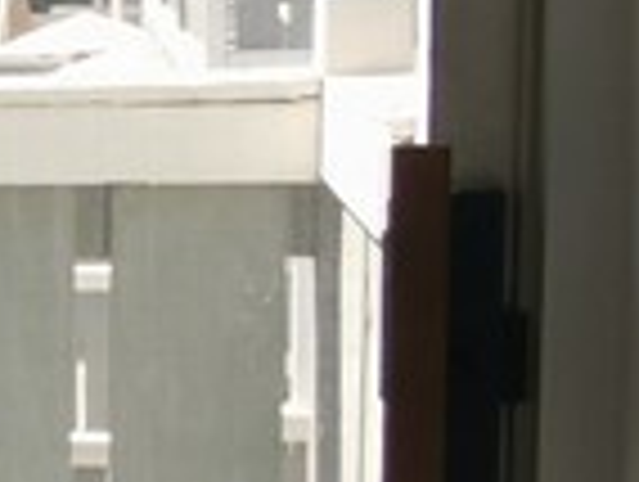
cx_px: -810
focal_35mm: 151
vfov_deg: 9.9
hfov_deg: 11.2
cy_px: 194
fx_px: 2792
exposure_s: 1/155
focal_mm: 2.35
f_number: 2.2
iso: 50
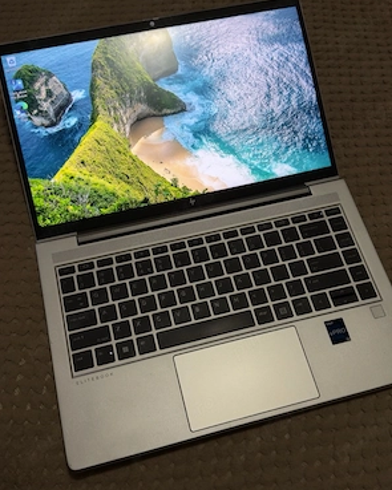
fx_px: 537
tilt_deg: -62.3
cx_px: 198
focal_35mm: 37
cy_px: 238
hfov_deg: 40.1
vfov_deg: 49.1
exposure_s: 1/60
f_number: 1.78
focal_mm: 6.76
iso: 100
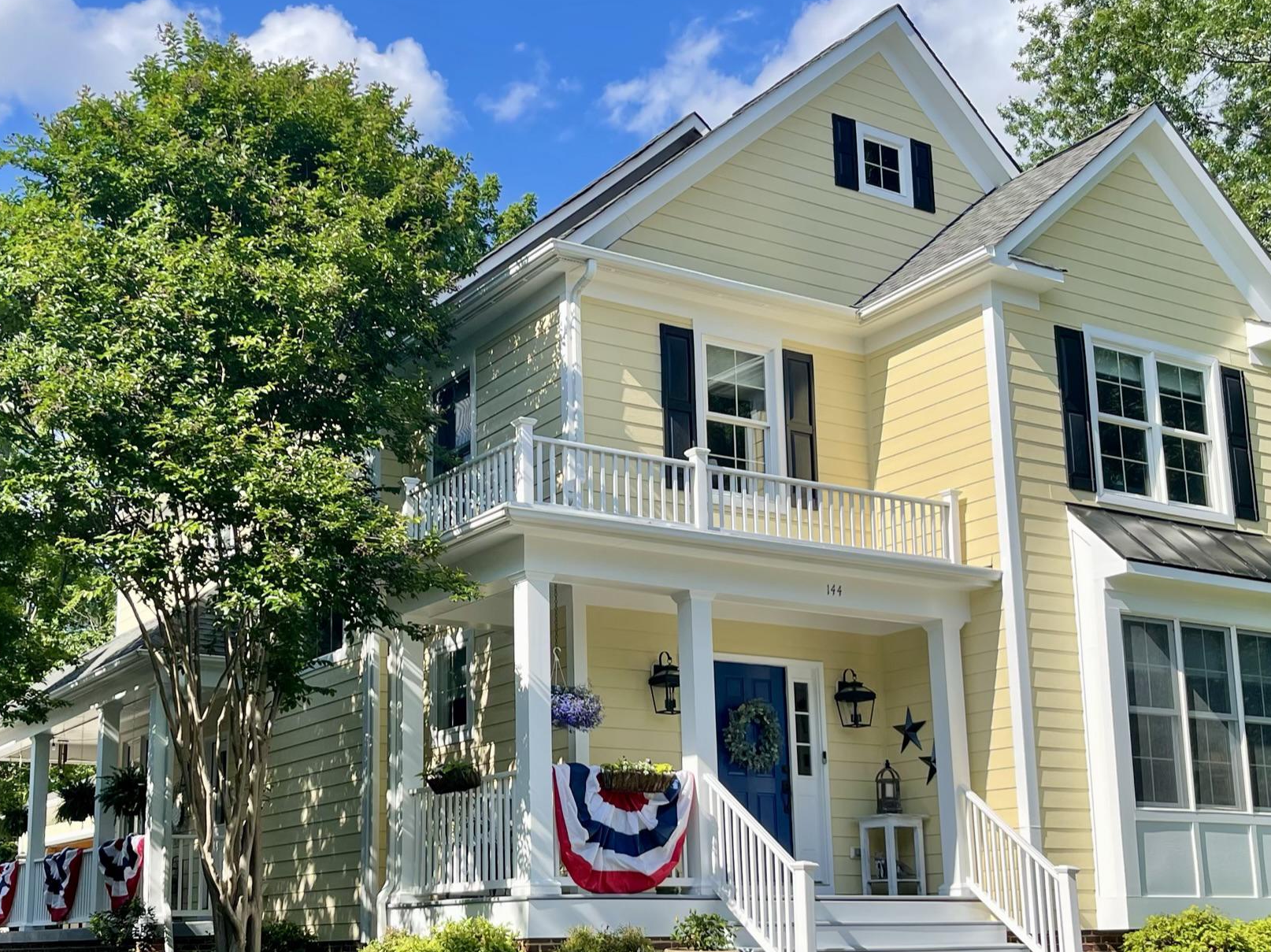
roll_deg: +1.0
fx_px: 1211
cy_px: 492
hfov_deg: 55.4
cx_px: 657
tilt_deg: +11.1
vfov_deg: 42.9
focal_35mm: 33
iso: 32
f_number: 1.6
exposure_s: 1/2083
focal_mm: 5.1
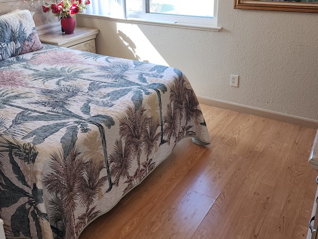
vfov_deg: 37.4
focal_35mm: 38
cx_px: 148
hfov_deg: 48.9
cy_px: 82
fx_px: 349
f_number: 1.8
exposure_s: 1/60
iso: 50
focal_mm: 6.4
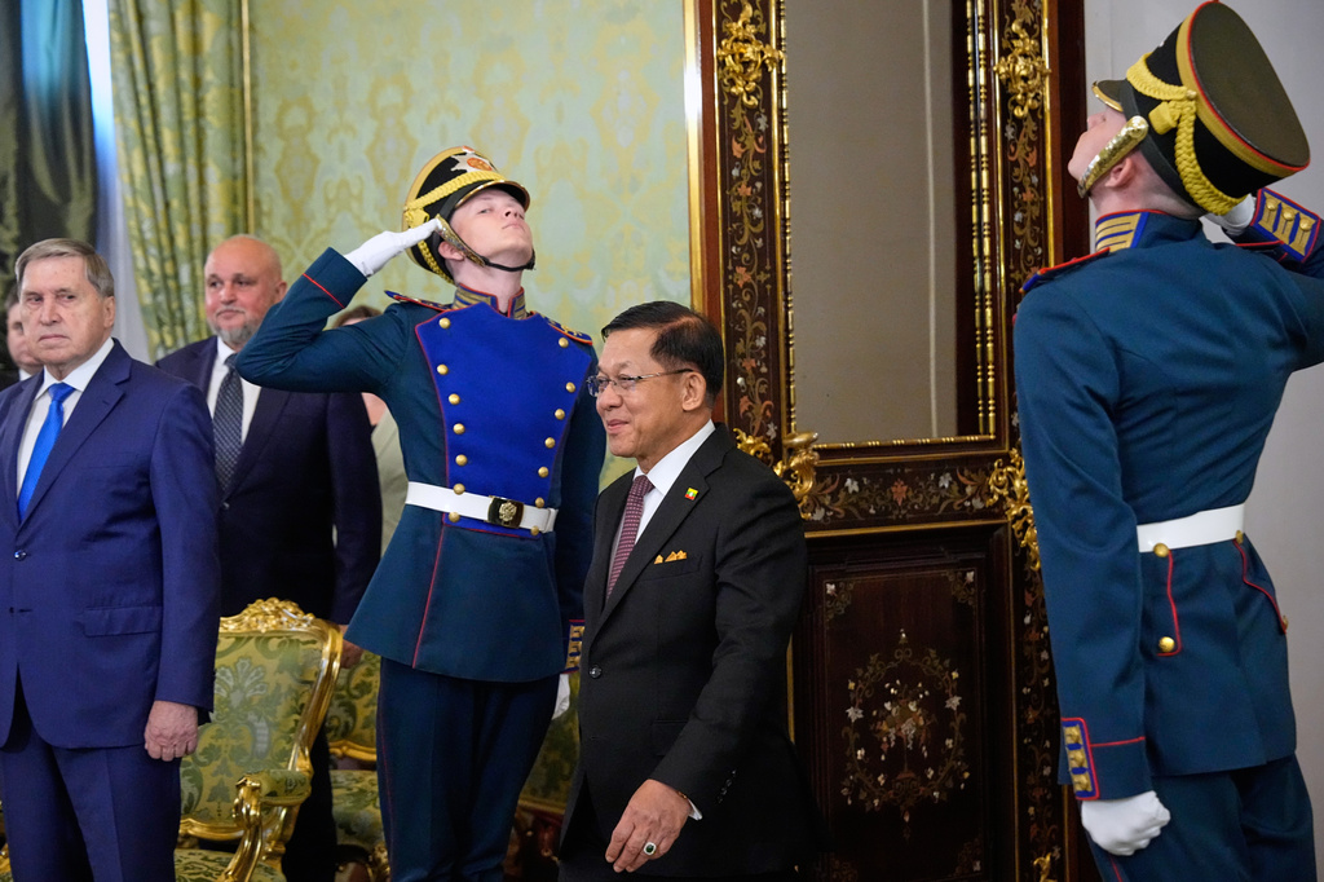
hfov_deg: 28.9
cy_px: 441
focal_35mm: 70
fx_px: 2573
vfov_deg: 19.4
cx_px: 662
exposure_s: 1/320
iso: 10000
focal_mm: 70
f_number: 4
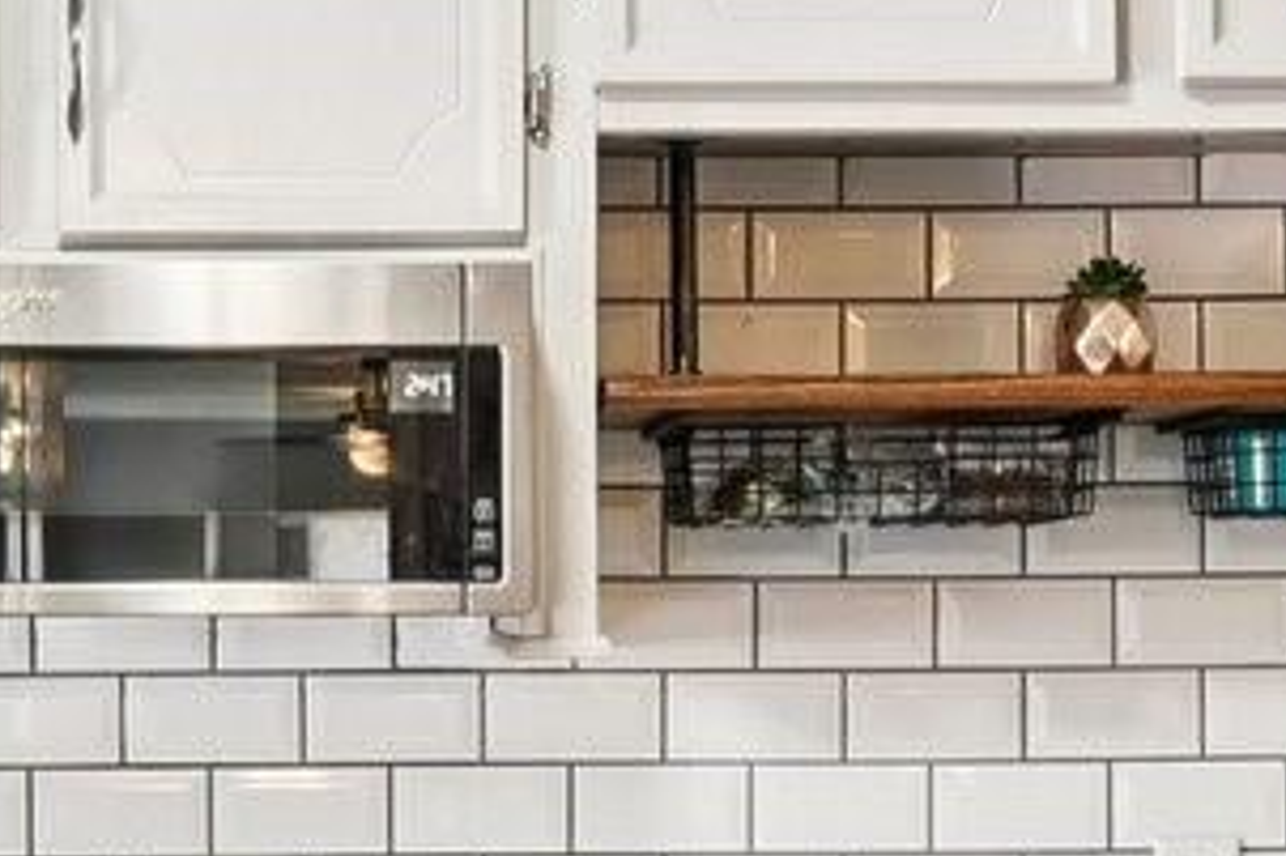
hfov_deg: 21.3
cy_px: 543
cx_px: 328
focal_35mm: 95
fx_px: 3392
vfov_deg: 14.4
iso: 200
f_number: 8
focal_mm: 14
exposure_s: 1/5
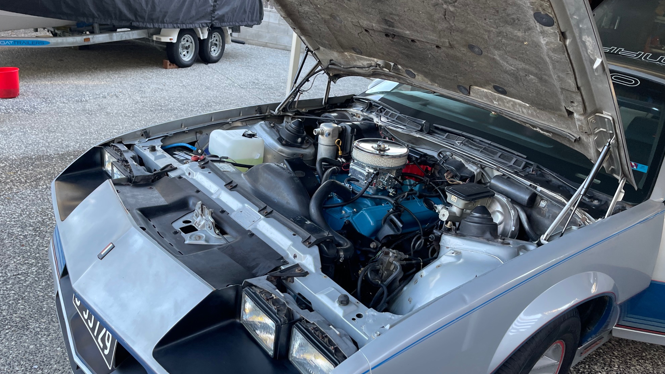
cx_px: 328
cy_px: 195
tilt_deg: -22.7
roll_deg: -10.5
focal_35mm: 29
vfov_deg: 40.2
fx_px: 511
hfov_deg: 66.1
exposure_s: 1/121
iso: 80
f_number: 1.6
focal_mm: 5.1
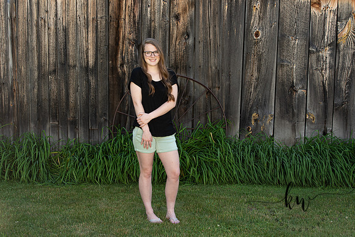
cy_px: 118
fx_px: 690
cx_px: 178
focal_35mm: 70
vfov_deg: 19.5
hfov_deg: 28.8
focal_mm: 70
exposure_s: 1/200
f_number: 5.6
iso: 400
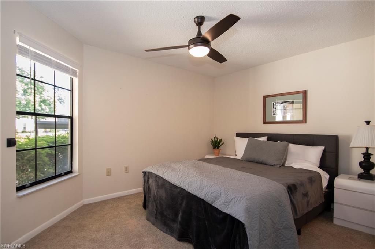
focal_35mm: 15
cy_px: 124
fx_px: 156
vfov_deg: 77.3
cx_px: 188
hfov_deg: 100.4
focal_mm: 10
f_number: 4.8
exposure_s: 1/90
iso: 400
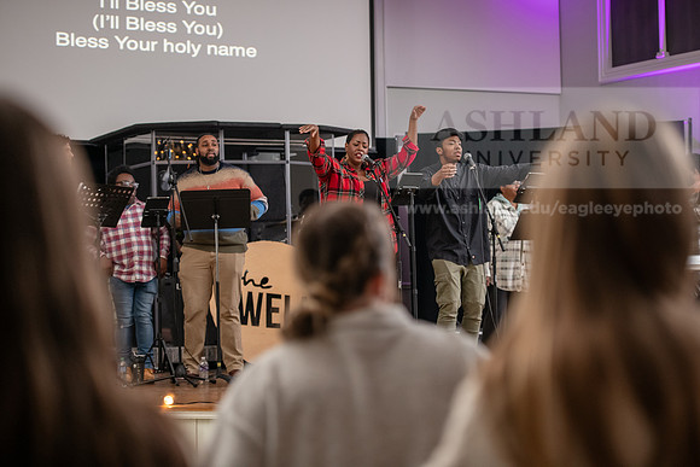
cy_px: 234
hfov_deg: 23.6
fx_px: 1673
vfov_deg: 15.9
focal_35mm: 86
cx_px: 350
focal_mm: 86
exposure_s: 1/80
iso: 2000
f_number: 3.2
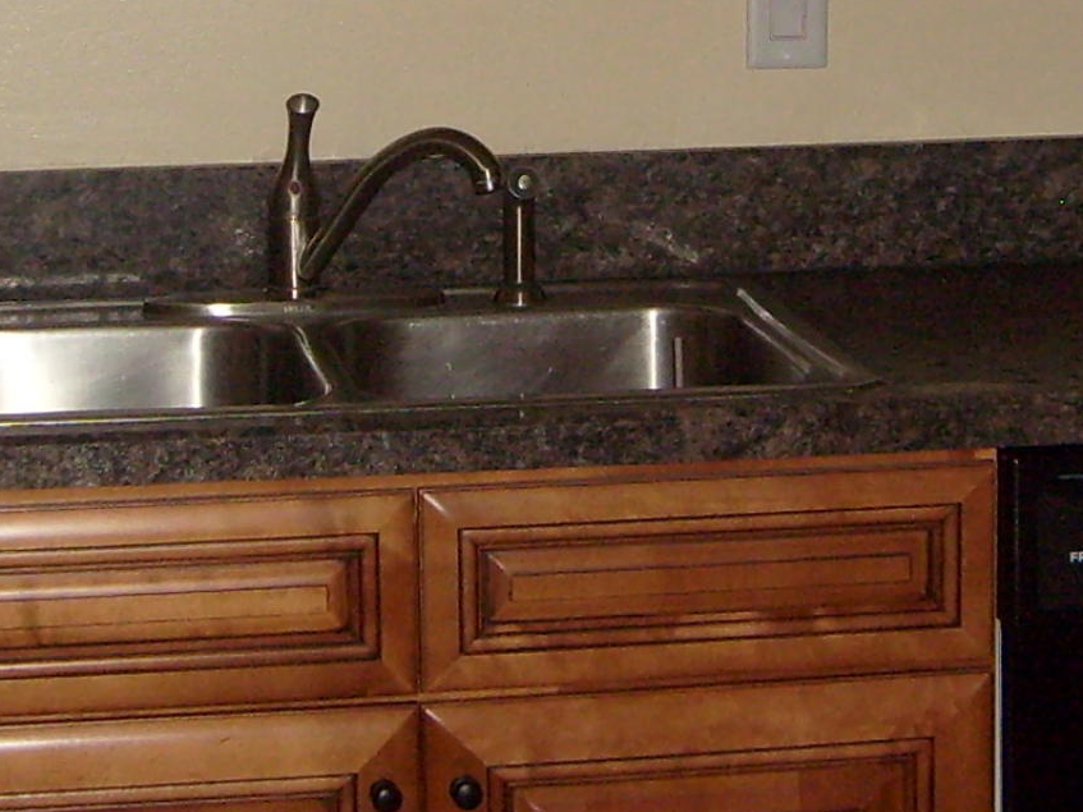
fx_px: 3879
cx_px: 583
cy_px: -33
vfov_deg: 11.8
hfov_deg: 15.9
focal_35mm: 124
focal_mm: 5.8
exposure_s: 1/45
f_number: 2.8
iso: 100
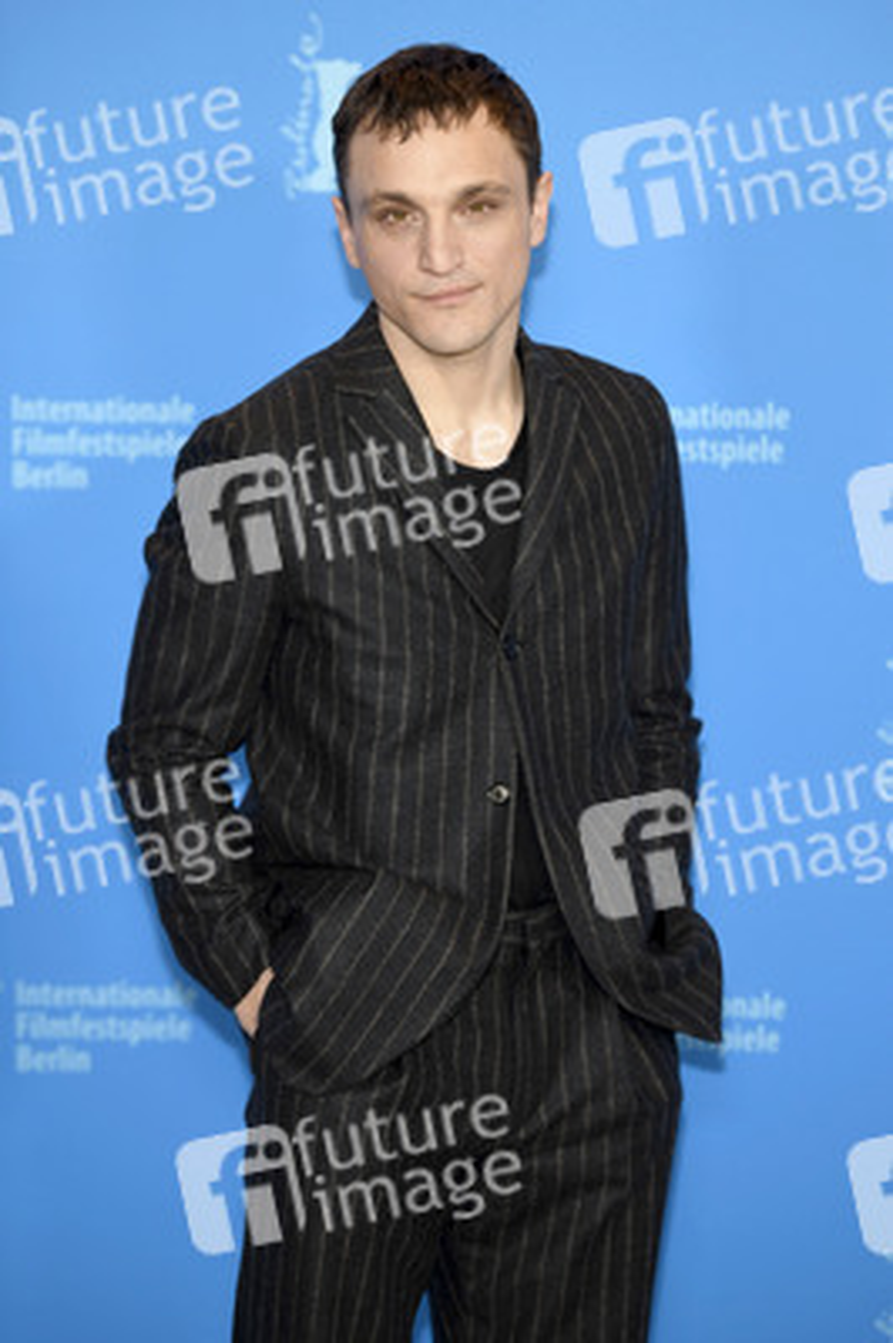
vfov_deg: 14.7
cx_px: 446
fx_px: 5218
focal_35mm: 140
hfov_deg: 9.8
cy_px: 672
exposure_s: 1/400
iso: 640
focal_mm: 140
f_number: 3.2
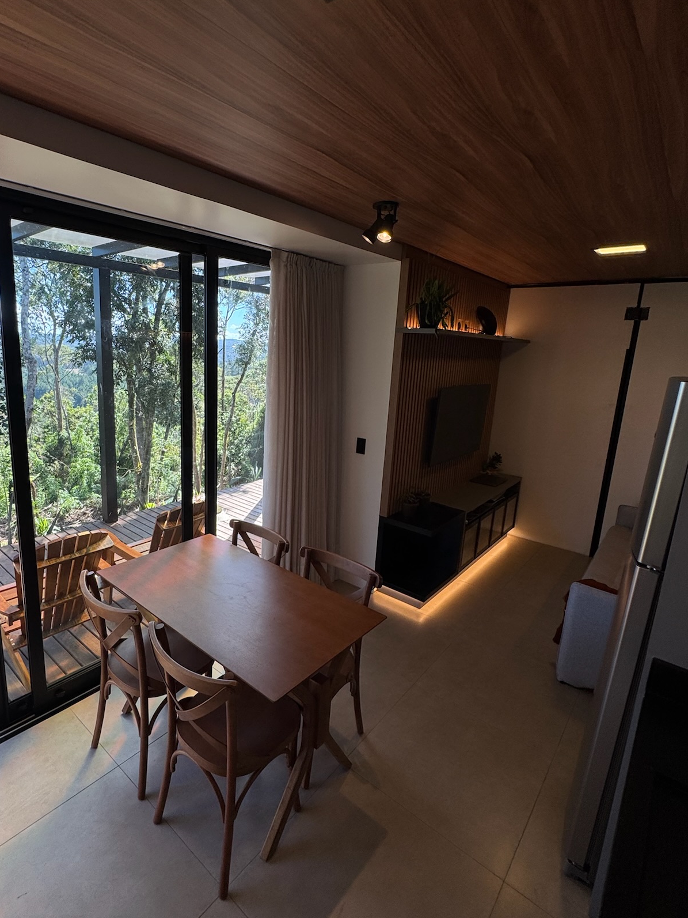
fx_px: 477
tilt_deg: -9.2
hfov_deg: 71.0
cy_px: 441
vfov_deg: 87.7
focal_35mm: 18
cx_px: 284
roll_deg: -2.4
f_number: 2.2
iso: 40
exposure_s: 1/238
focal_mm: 2.22
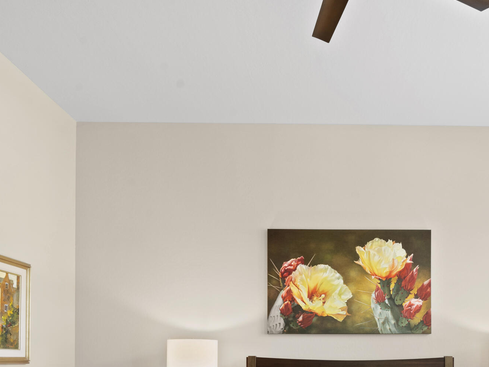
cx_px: 347
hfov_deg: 51.1
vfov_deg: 37.0
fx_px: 494
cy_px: 357
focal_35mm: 35
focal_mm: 16
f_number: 11
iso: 500
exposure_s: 1/1.67
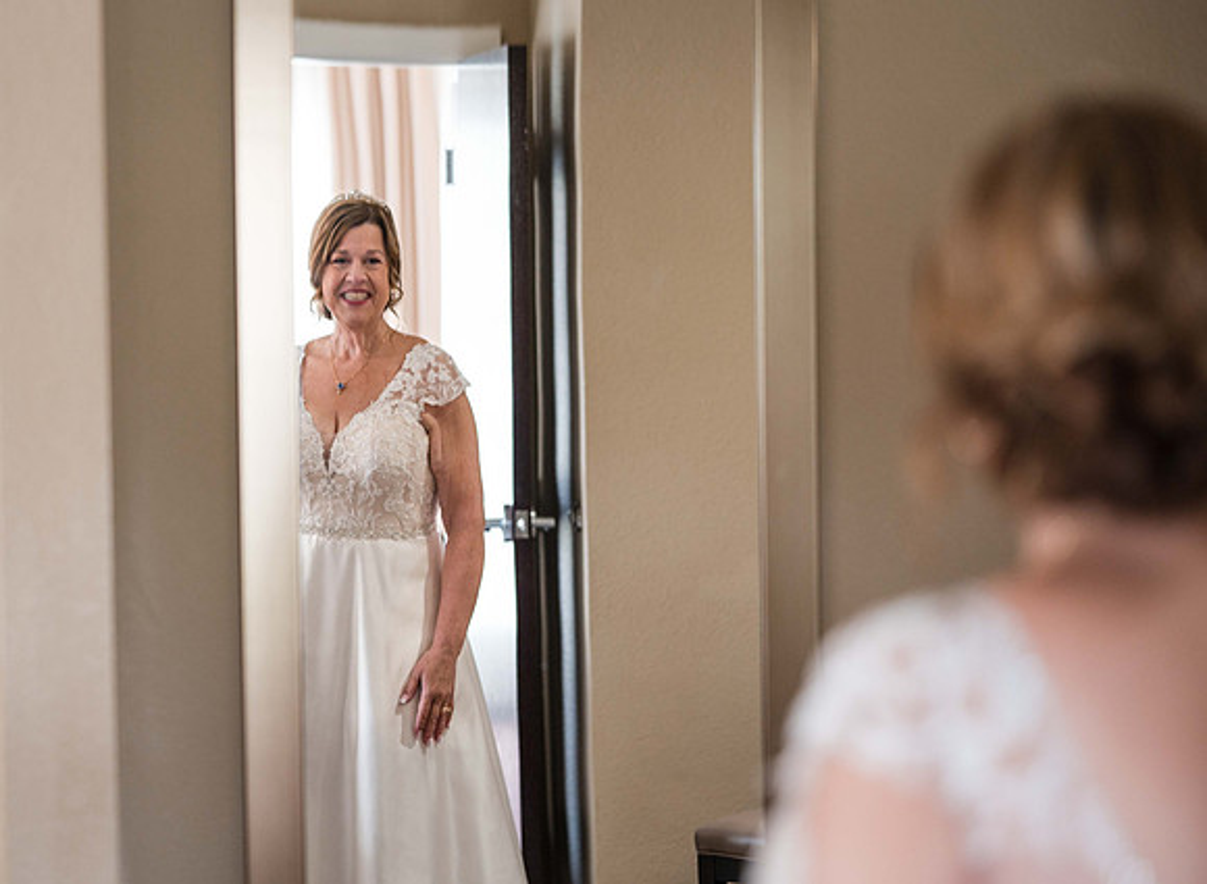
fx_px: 3950
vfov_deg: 12.8
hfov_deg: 17.3
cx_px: 392
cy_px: 359
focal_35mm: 114
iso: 320
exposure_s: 1/125
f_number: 2
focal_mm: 85
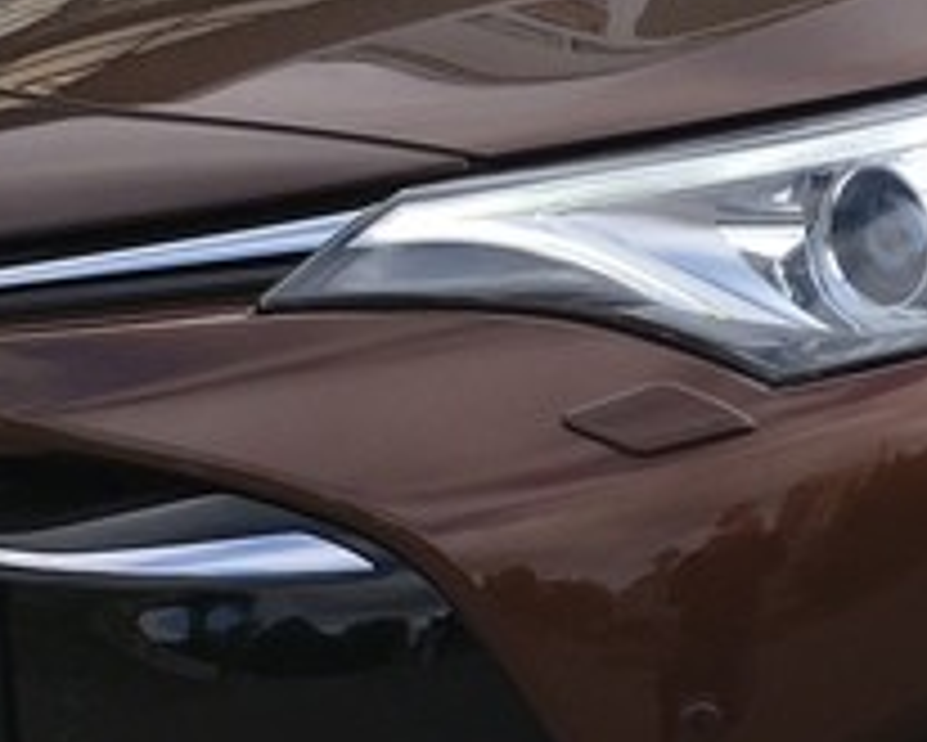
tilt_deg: -6.9
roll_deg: +1.2
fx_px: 3019
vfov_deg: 14.0
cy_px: 234
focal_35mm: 110
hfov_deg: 17.0
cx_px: 968
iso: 25
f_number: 2.2
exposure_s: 1/754
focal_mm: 4.15
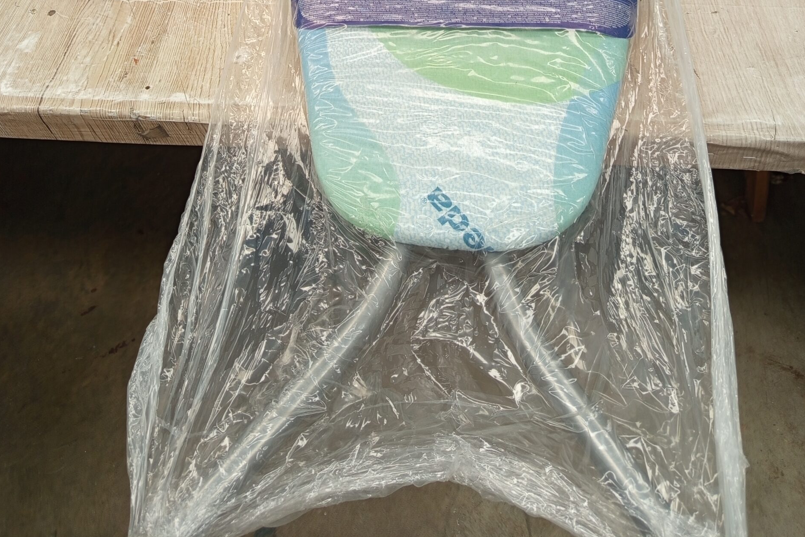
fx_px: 760
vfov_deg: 35.0
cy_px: -8
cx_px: 403
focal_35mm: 34
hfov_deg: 55.8
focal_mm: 5.24
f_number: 1.7
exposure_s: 1/100
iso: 73
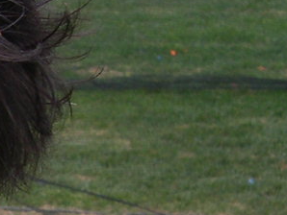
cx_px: -227
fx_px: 1693
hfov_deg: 9.3
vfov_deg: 7.3
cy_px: 187
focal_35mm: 204
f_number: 2.8
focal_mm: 8
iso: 100
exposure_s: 1/107
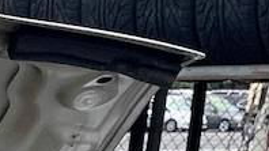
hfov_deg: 9.7
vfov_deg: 5.8
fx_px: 1254
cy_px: 604
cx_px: -505
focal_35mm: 176
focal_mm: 5.1
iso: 64
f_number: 1.6
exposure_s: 1/60
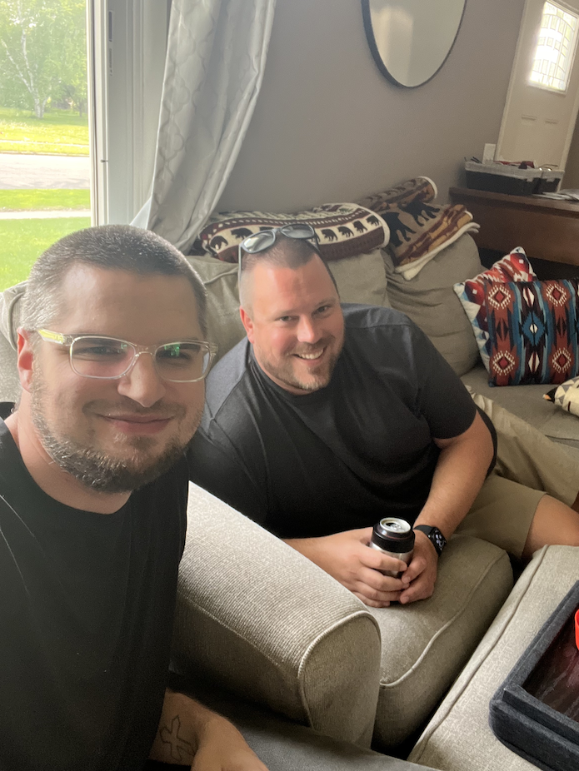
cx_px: 290
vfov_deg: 60.0
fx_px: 669
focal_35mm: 30
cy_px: 386
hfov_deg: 46.8
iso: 250
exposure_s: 1/60
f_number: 2.2
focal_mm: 2.71
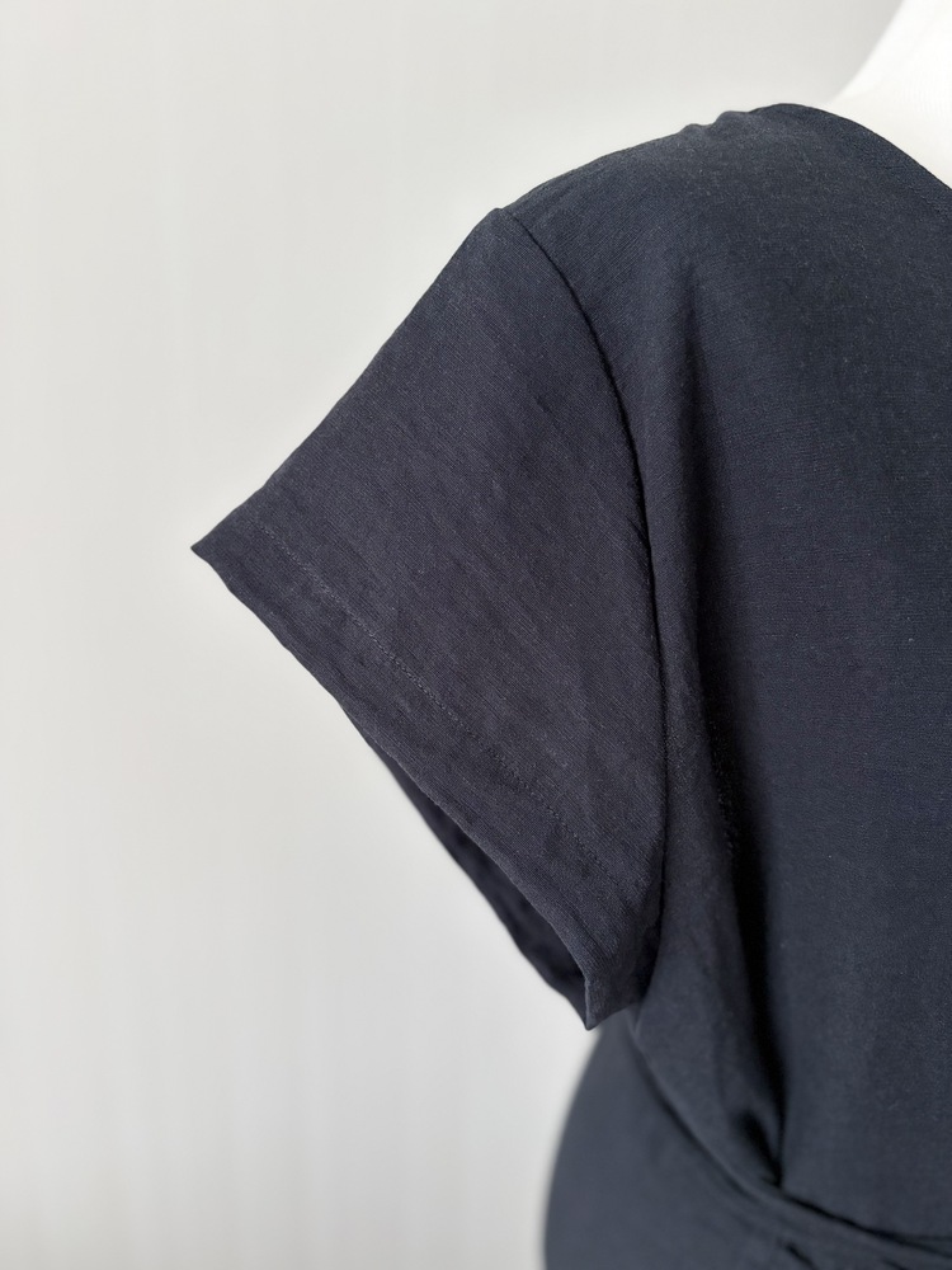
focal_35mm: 26
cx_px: 476
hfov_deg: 53.1
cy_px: 635
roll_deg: -2.0
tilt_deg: -15.6
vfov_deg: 67.3
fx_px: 953
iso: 320
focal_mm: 5.96
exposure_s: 1/60
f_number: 1.6
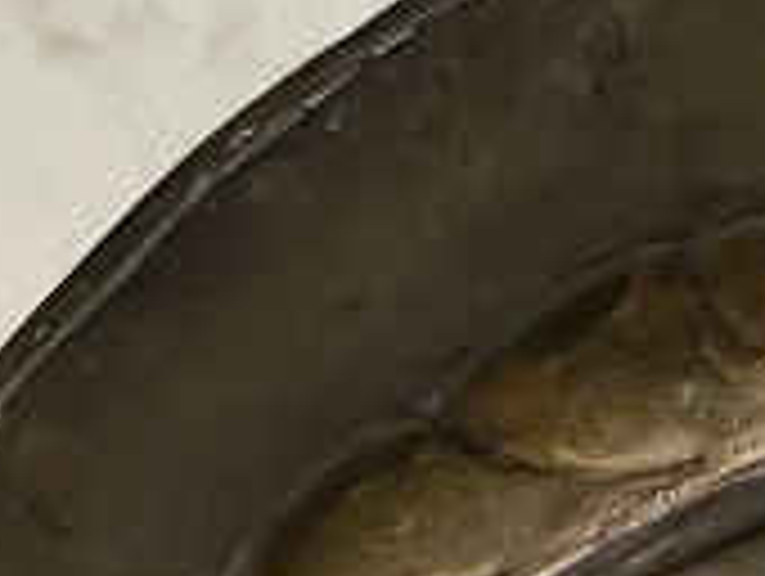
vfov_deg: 7.4
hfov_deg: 9.9
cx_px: 1584
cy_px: 1544
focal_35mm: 183
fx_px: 4050
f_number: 1.6
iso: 80
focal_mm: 5.1
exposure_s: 1/50
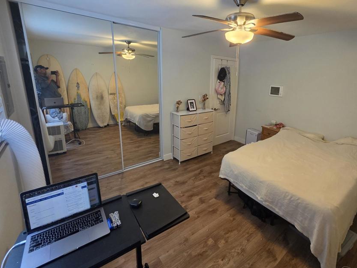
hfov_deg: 93.4
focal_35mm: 16
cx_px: 212
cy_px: 121
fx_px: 165
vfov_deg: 77.9
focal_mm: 2.2
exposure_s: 1/60
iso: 200
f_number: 1.9
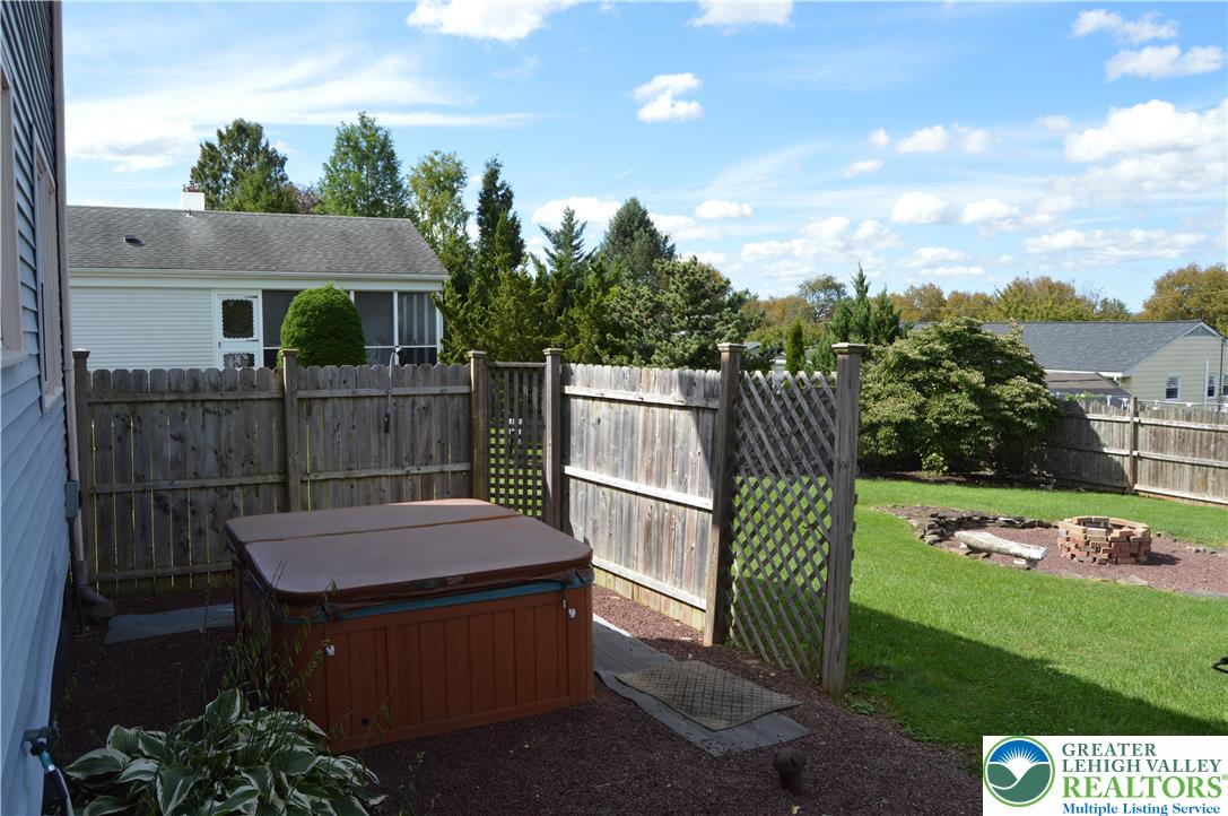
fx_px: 920
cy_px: 408
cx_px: 614
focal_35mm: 27
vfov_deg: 47.8
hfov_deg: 67.4
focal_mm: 18
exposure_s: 1/200
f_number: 7.1
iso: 100
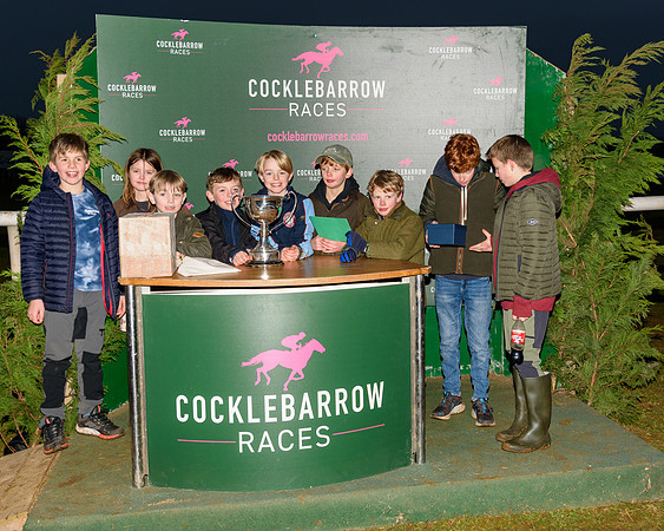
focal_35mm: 42
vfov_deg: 35.9
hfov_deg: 44.2
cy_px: 225
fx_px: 816
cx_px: 378
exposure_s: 1/200
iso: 200
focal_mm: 32
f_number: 5
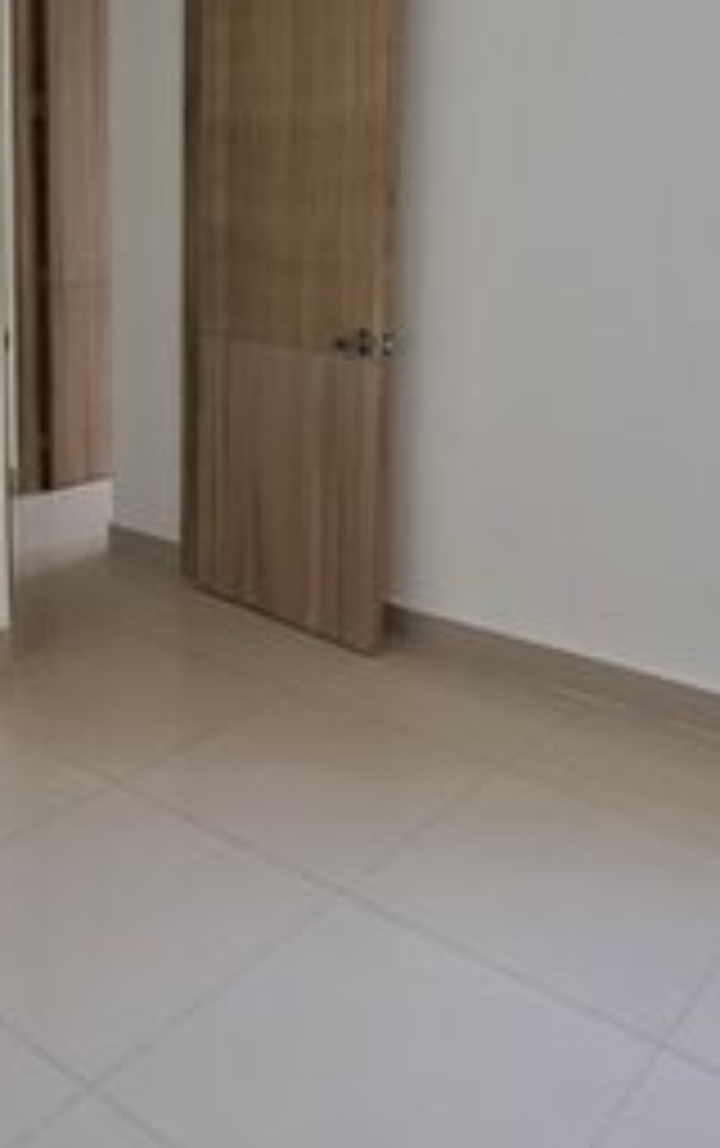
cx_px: 290
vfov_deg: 52.3
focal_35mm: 36
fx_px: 1127
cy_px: 333
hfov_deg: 35.3
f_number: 2.2
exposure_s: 1/120
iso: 50
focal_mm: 1.74
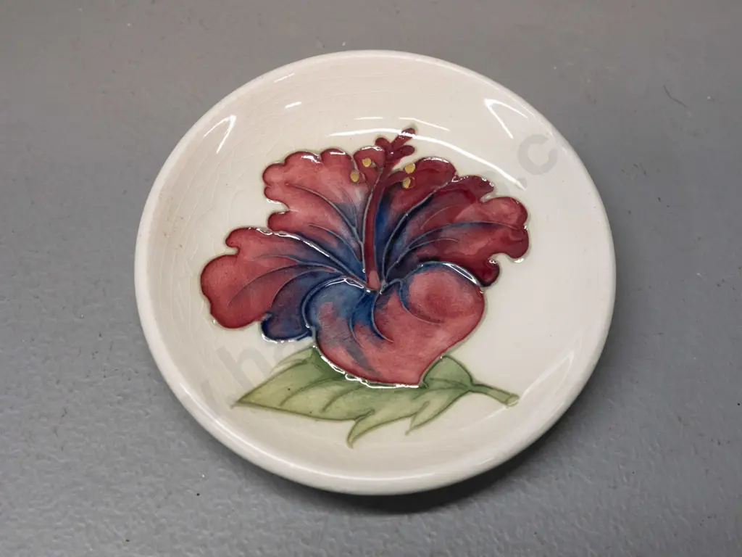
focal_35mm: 66
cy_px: 278
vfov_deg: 22.3
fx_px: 1415
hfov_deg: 29.4
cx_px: 371
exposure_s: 1/200
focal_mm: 33
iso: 3200
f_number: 6.3
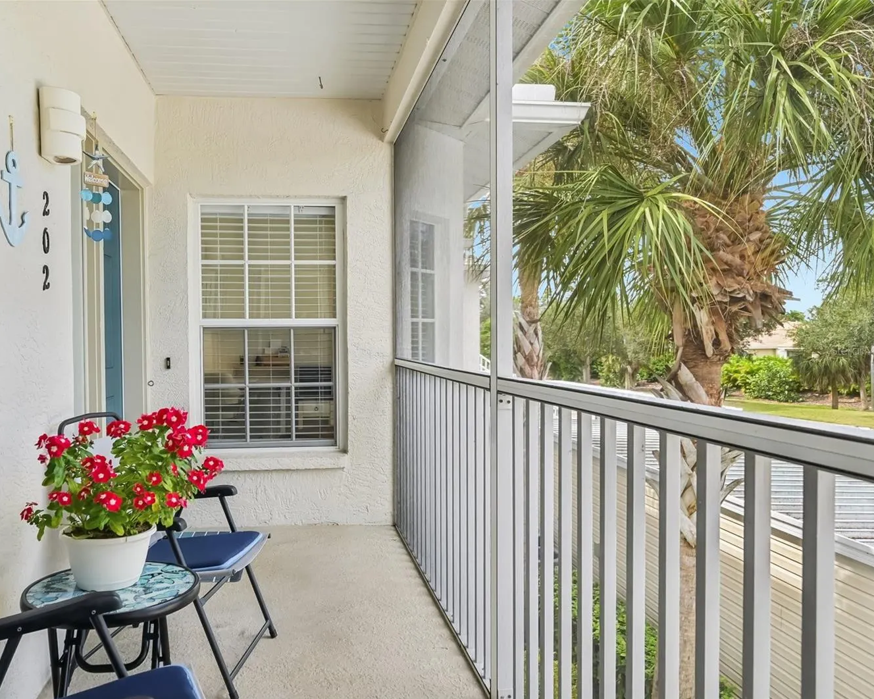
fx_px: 672
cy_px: 350
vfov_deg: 54.9
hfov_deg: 65.6
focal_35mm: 26
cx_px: 363
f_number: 8
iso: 400
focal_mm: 23
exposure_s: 1/100
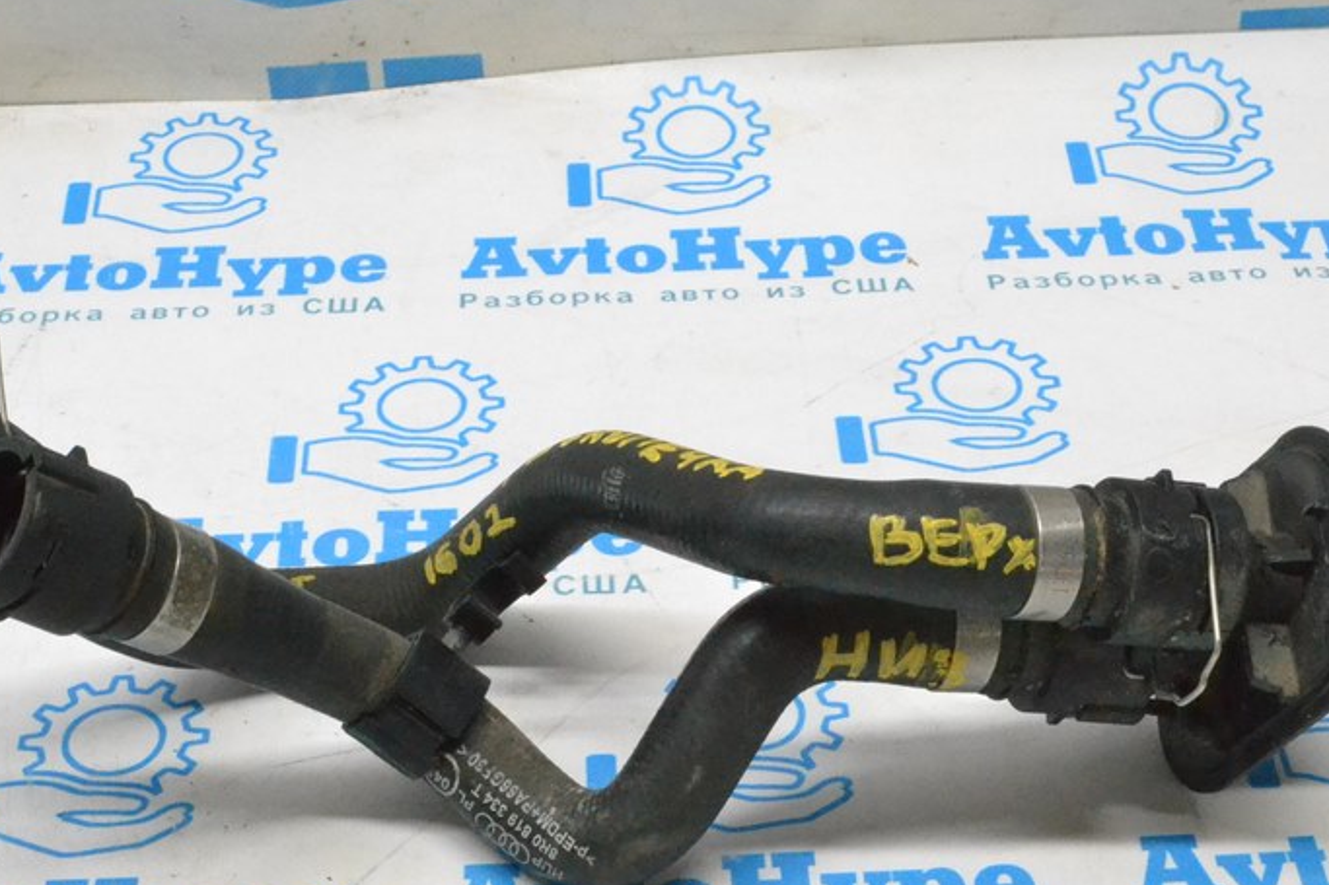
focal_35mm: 72
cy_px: 549
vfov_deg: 18.9
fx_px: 2657
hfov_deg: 28.1
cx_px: 597
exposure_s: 1/100
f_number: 13
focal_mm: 32
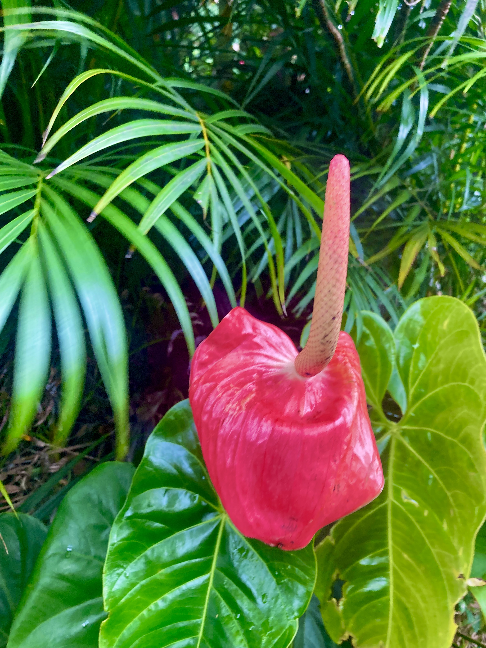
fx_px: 524
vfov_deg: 63.4
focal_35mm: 28
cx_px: 243
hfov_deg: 49.7
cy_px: 324
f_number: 1.8
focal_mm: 3.99
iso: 80
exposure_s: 1/98
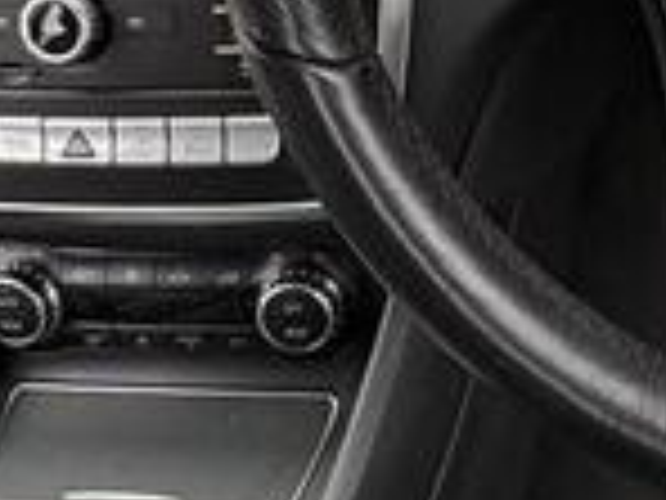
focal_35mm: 85
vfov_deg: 16.9
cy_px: -18
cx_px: 698
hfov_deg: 22.0
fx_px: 1635
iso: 125
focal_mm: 2.22
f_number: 2.2
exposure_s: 1/131
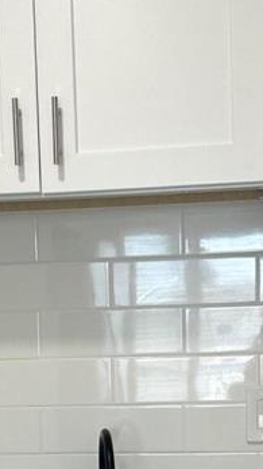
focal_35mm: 98
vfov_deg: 21.3
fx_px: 1216
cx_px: 96
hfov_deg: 12.3
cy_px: 423
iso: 64
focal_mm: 5.7
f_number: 1.5
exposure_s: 1/120
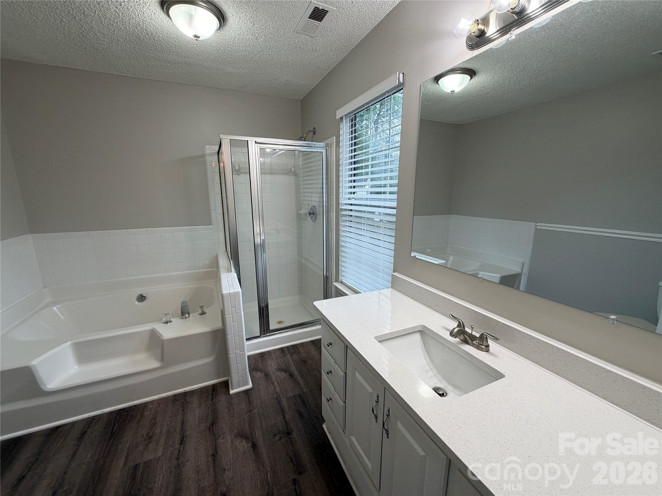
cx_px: 331
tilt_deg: -11.3
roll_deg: +1.0
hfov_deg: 102.1
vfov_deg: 85.7
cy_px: 248
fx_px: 268
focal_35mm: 14
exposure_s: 1/120
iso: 160
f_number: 2.2
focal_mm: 2.22
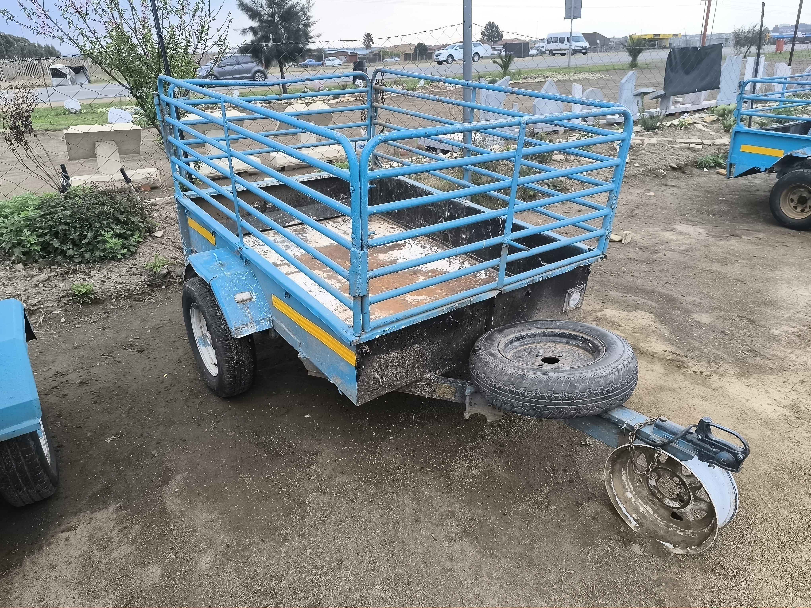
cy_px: 304
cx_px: 406
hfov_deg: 73.9
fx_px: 539
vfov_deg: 58.9
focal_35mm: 23
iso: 50
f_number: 1.65
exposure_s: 1/125
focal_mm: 6.14
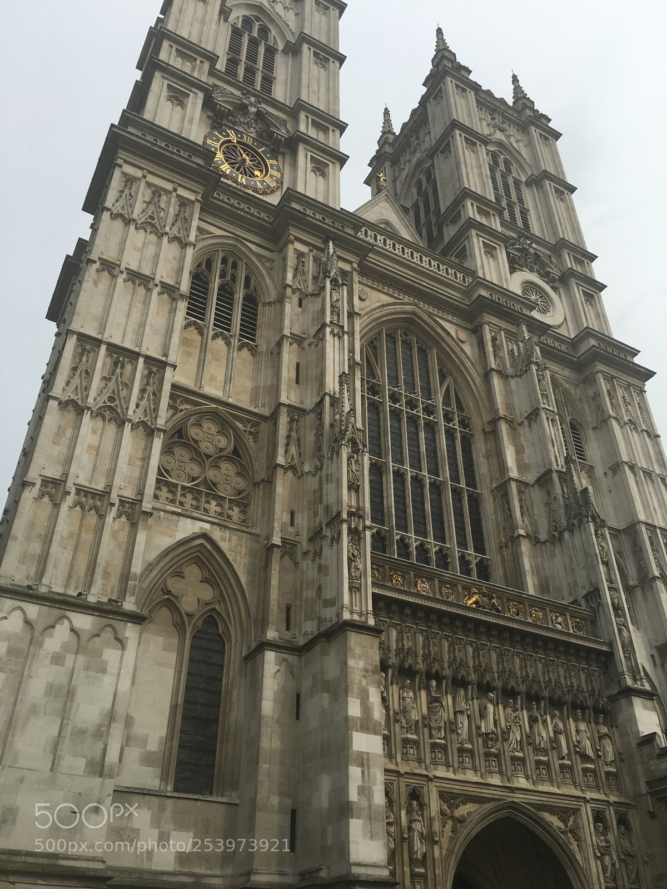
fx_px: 745
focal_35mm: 29
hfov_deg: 48.2
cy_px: 444
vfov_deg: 61.7
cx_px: 334
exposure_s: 1/1748
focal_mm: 4.15
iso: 25
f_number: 2.2
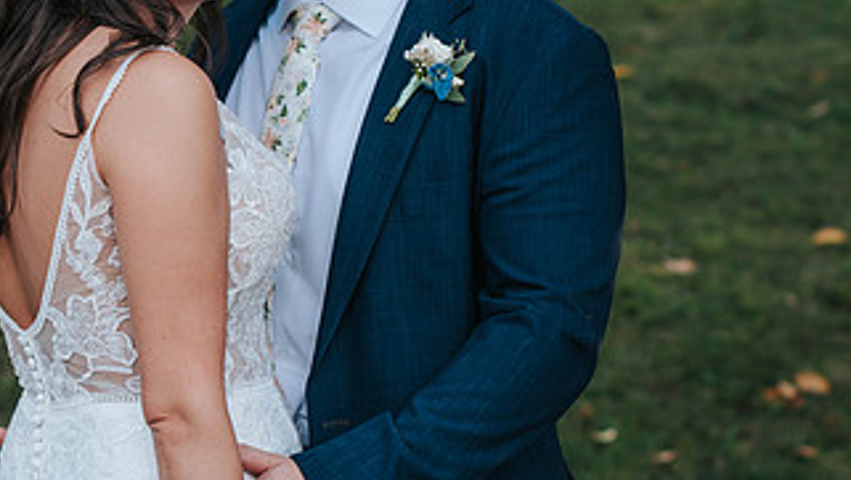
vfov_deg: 8.5
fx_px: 3206
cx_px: 178
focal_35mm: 142
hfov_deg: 15.0
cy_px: 110
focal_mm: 50
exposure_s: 1/250
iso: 100
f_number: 3.2
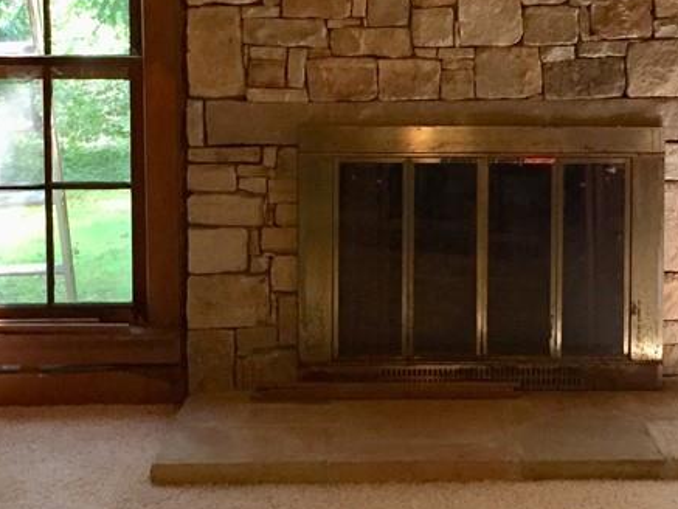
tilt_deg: -2.0
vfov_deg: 21.3
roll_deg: -0.6
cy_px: 81
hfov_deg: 28.3
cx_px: 464
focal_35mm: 68
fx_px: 1332
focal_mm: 4.15
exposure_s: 1/30
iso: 200
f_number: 2.2
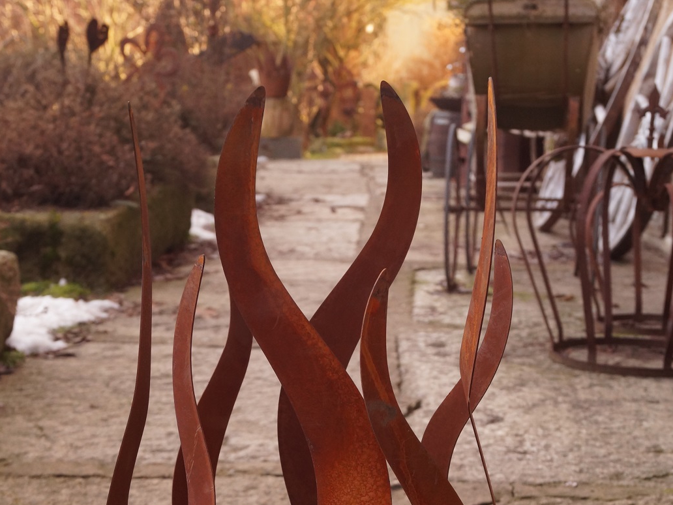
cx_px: 334
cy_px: 521
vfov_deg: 21.1
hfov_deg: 29.0
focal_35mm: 67
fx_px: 1303
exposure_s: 1/60
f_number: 7.1
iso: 500
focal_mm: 30
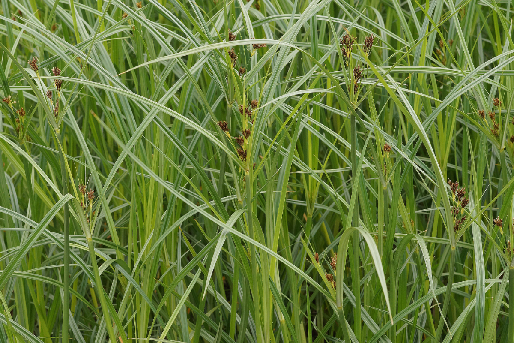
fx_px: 2141
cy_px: 172
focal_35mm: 150
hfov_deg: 13.7
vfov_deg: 9.1
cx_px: 257
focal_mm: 100
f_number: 11
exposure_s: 1/160
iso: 500
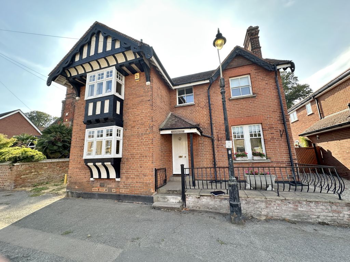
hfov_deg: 102.1
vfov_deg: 85.7
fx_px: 142
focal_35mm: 14
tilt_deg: +10.8
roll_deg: +2.6
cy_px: 131
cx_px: 175
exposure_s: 1/337
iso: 40
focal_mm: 2.22
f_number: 2.2
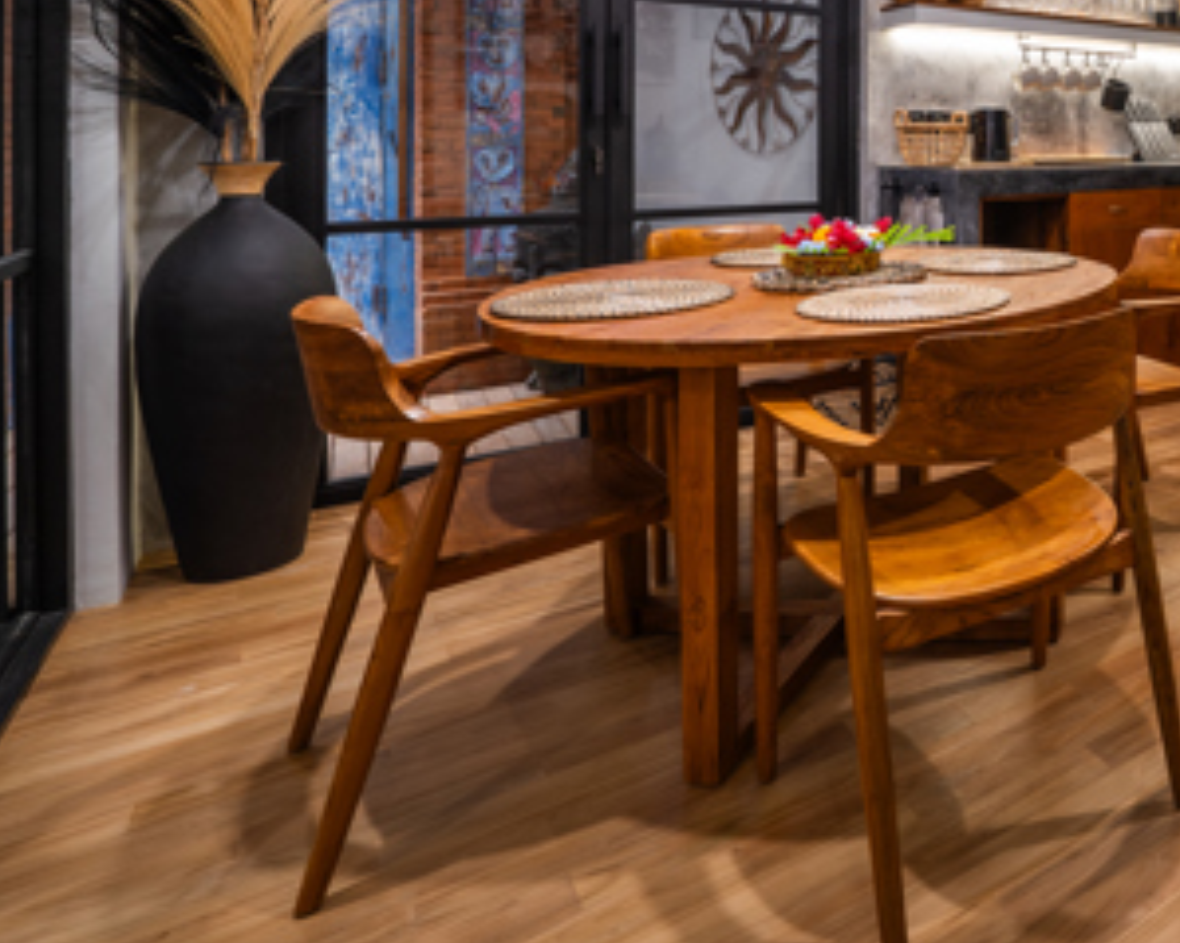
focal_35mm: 26
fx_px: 908
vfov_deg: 49.5
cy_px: 110
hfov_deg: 49.2
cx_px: 1259
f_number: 8
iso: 100
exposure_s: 2
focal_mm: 12
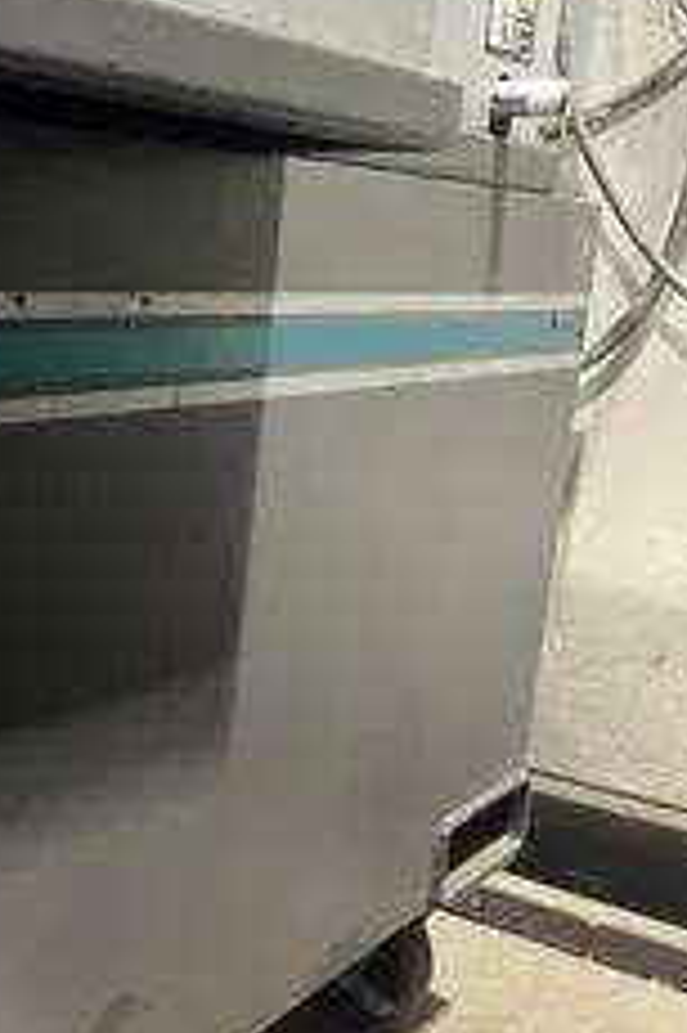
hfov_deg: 25.2
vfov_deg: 41.9
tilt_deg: -11.7
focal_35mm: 47
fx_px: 1347
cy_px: 534
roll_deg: -2.7
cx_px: -180
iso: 400
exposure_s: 1/40
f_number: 1.5
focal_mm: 5.7
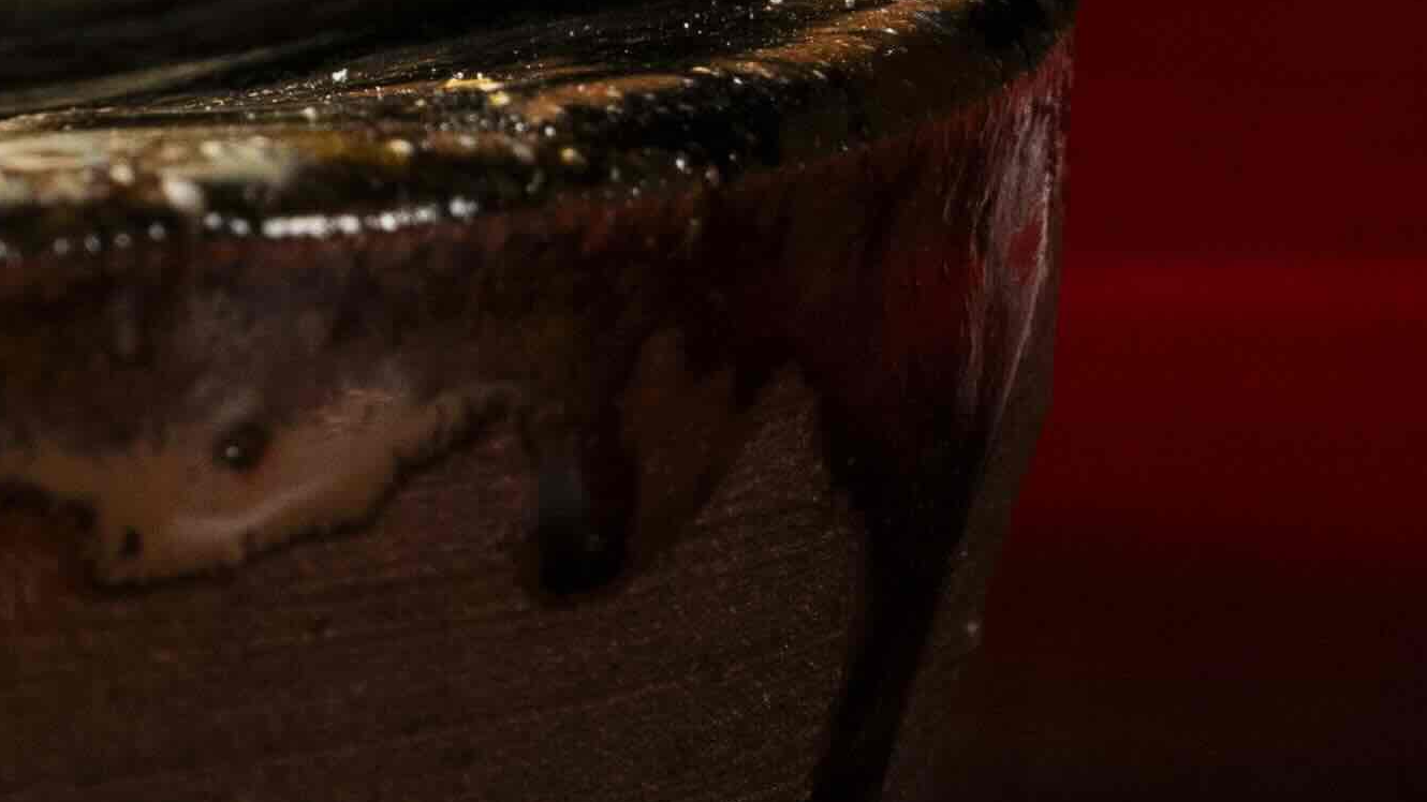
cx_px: -1239
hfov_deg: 4.7
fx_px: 16989
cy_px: -355
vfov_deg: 2.7
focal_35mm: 449
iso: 400
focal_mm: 70
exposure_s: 1/200
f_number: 9
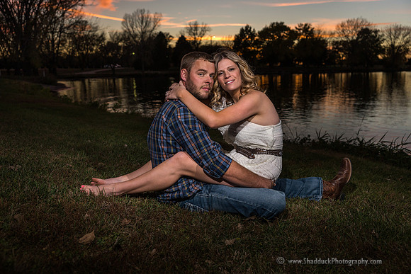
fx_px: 400
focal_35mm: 35
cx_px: 206
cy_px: 137
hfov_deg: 54.4
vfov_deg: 37.9
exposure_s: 1/320
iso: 640
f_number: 4
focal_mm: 35
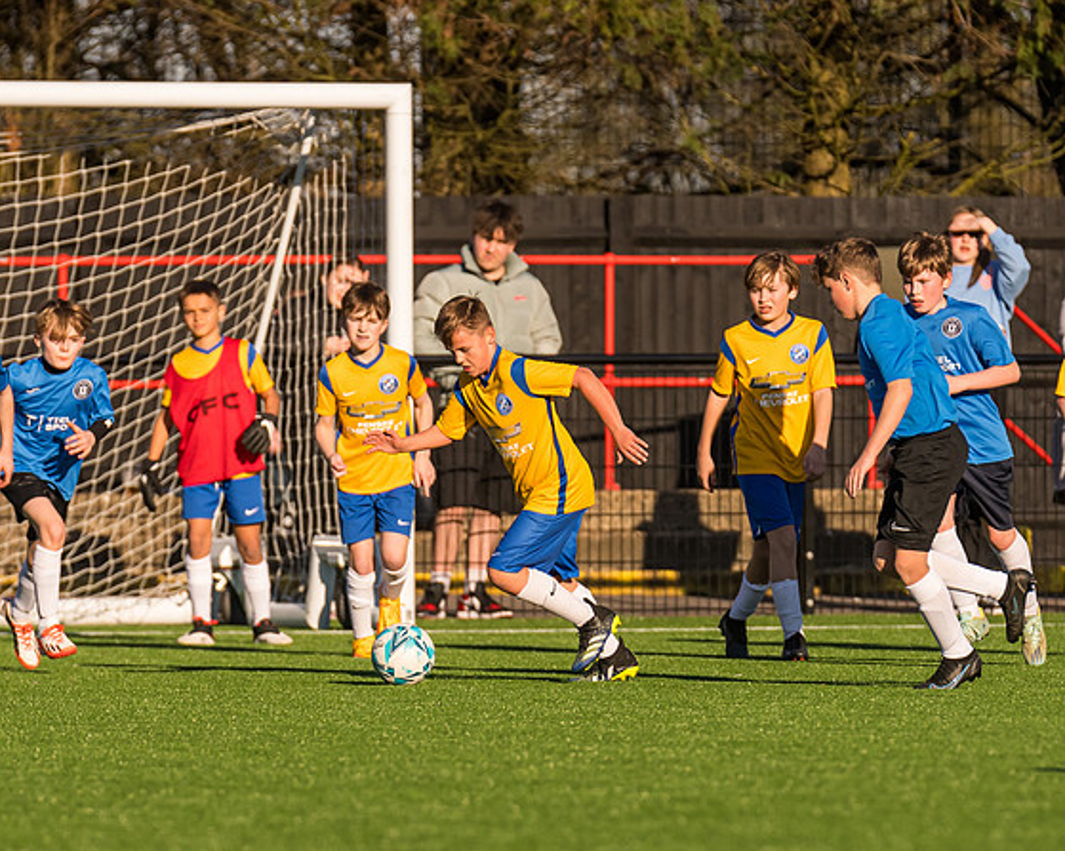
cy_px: 469
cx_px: 518
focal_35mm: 522
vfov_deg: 3.0
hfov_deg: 3.7
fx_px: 16451
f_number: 4
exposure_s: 1/4000
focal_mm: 270
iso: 400
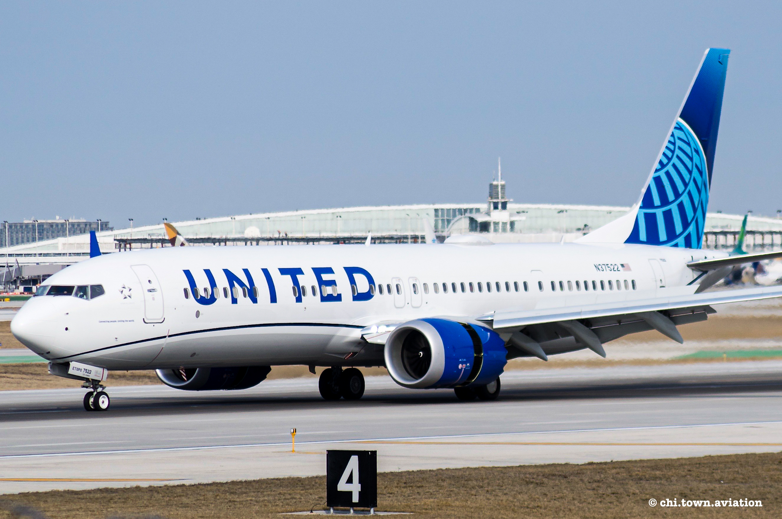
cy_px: 260
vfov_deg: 6.8
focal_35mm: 202
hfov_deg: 10.2
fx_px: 4393
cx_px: 391
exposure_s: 1/1600
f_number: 5.6
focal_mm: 135
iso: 200
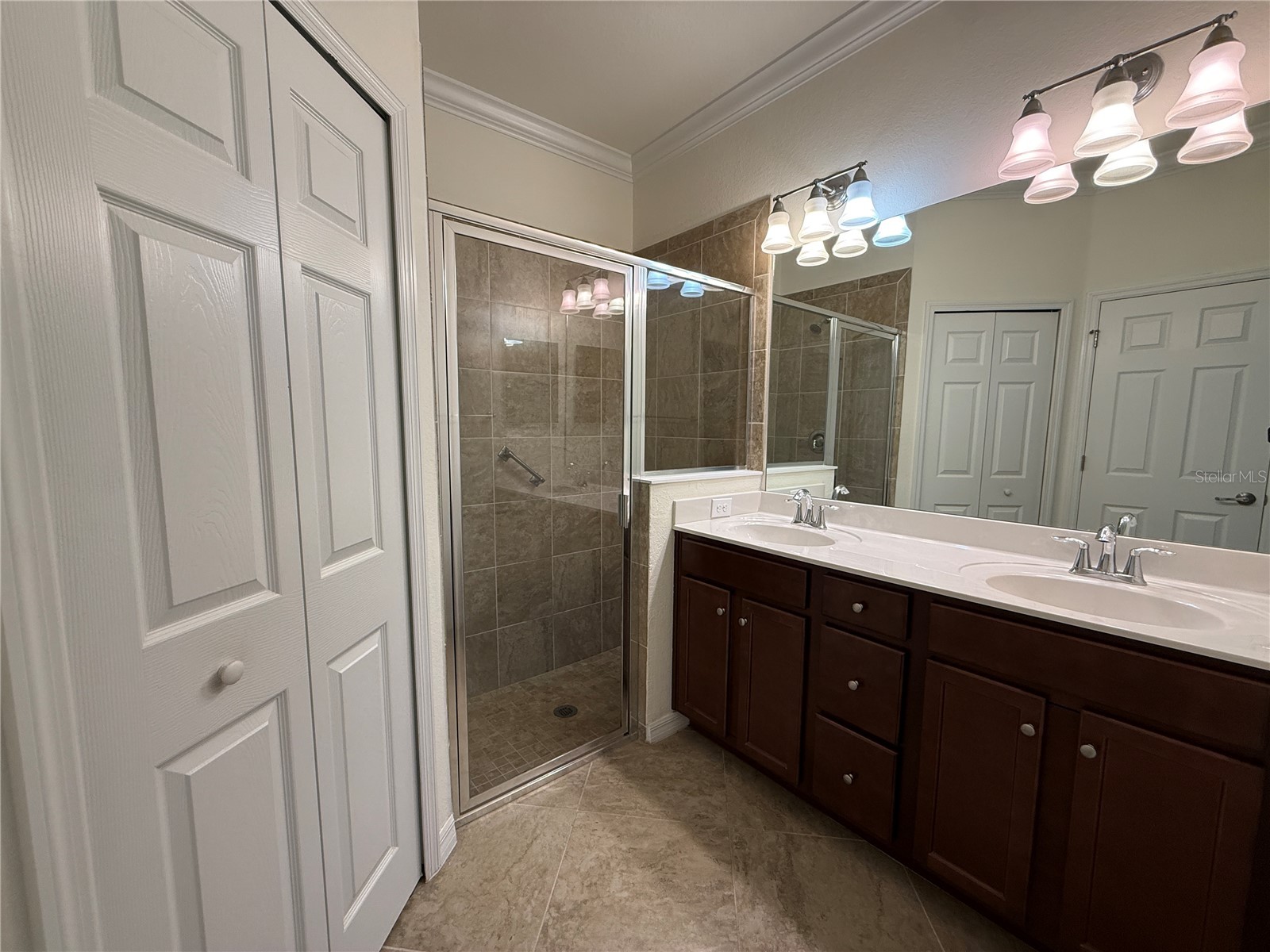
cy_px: 476
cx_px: 635
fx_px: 514
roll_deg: -0.5
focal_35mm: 14
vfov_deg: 85.7
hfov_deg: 102.1
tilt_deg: -5.8
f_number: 2.2
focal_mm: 2.22
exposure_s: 1/120
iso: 160
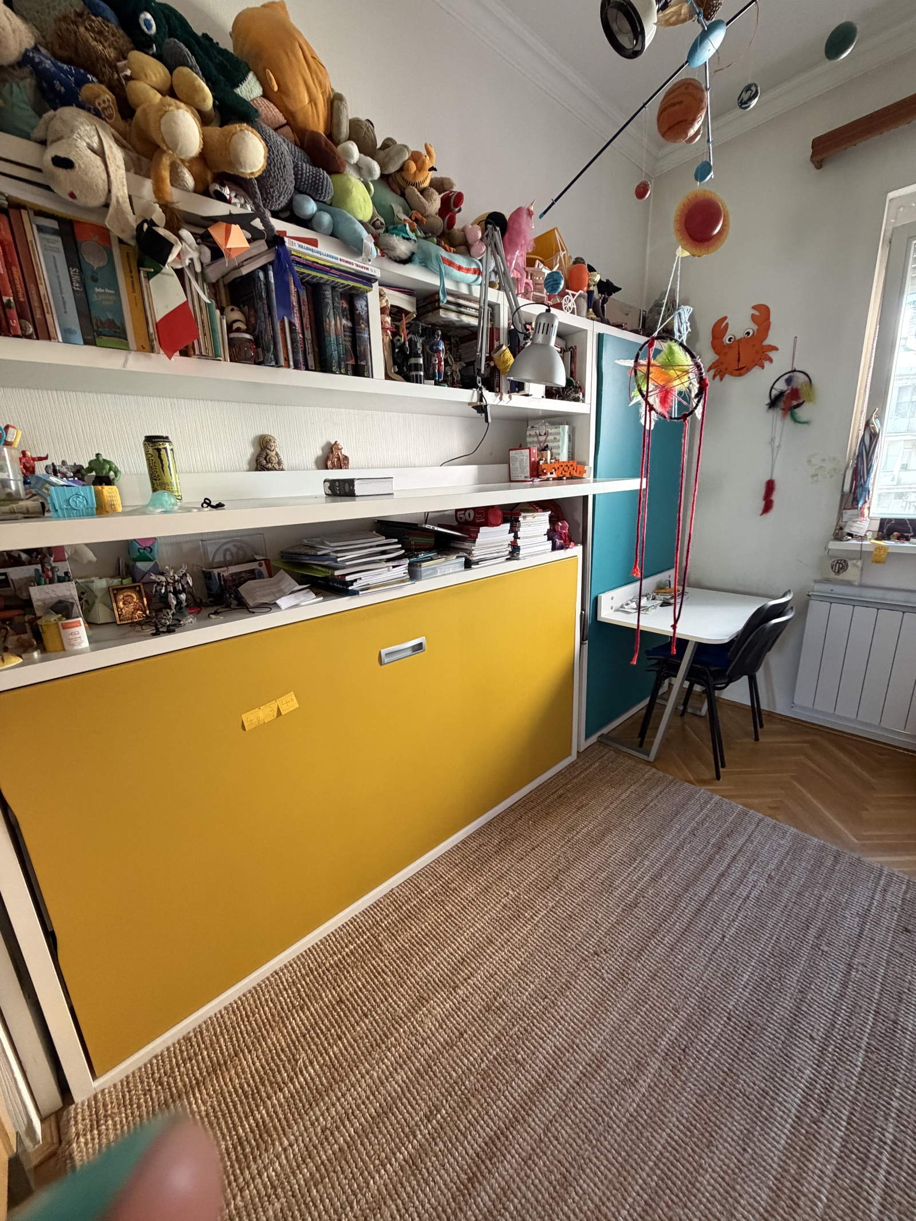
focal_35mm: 14
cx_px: 458
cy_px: 610
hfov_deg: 85.7
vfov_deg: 102.1
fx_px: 494
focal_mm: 2.22
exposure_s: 1/50
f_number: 2.2
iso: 400
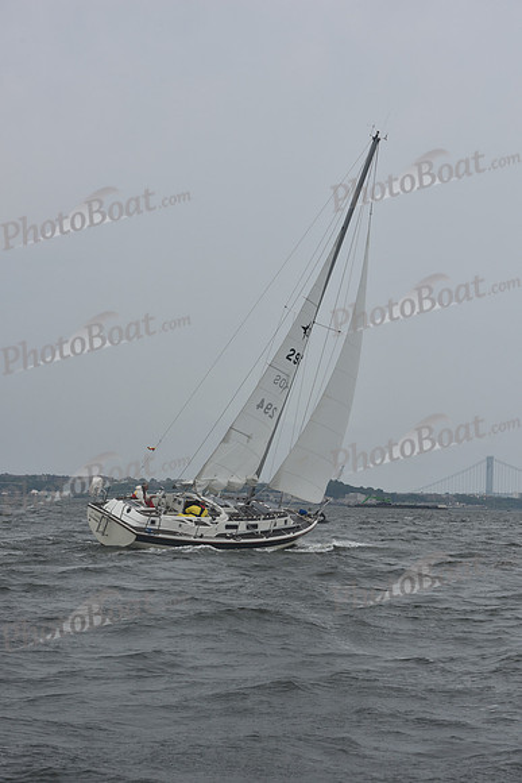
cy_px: 392
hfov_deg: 19.5
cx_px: 261
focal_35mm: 70
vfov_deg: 28.8
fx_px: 1521
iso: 250
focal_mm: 70
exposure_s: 1/640
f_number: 9
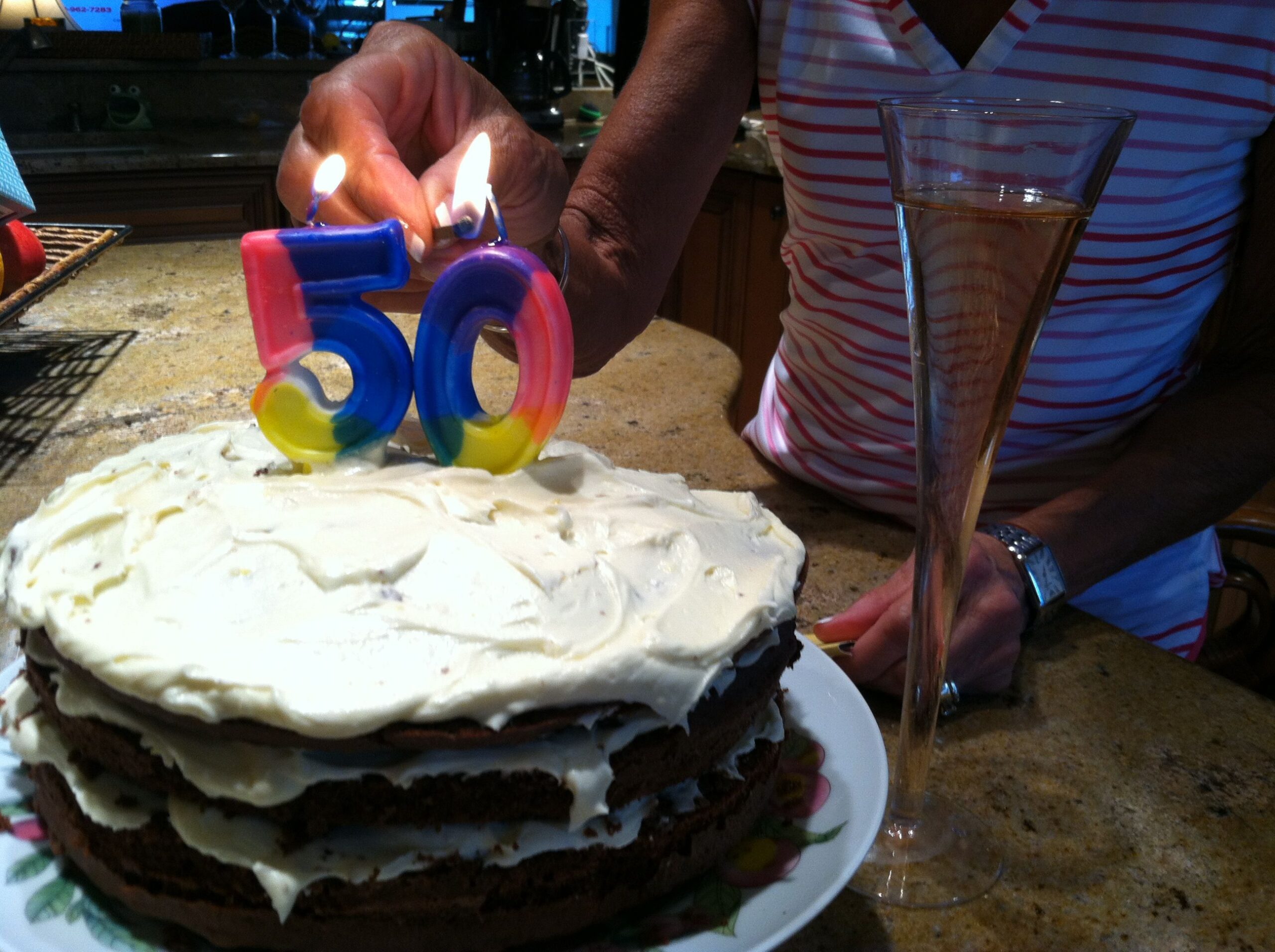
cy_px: 476
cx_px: 638
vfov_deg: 40.6
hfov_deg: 52.7
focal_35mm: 35
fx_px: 1287
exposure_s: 1/15
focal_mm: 3.85
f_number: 2.8
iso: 100
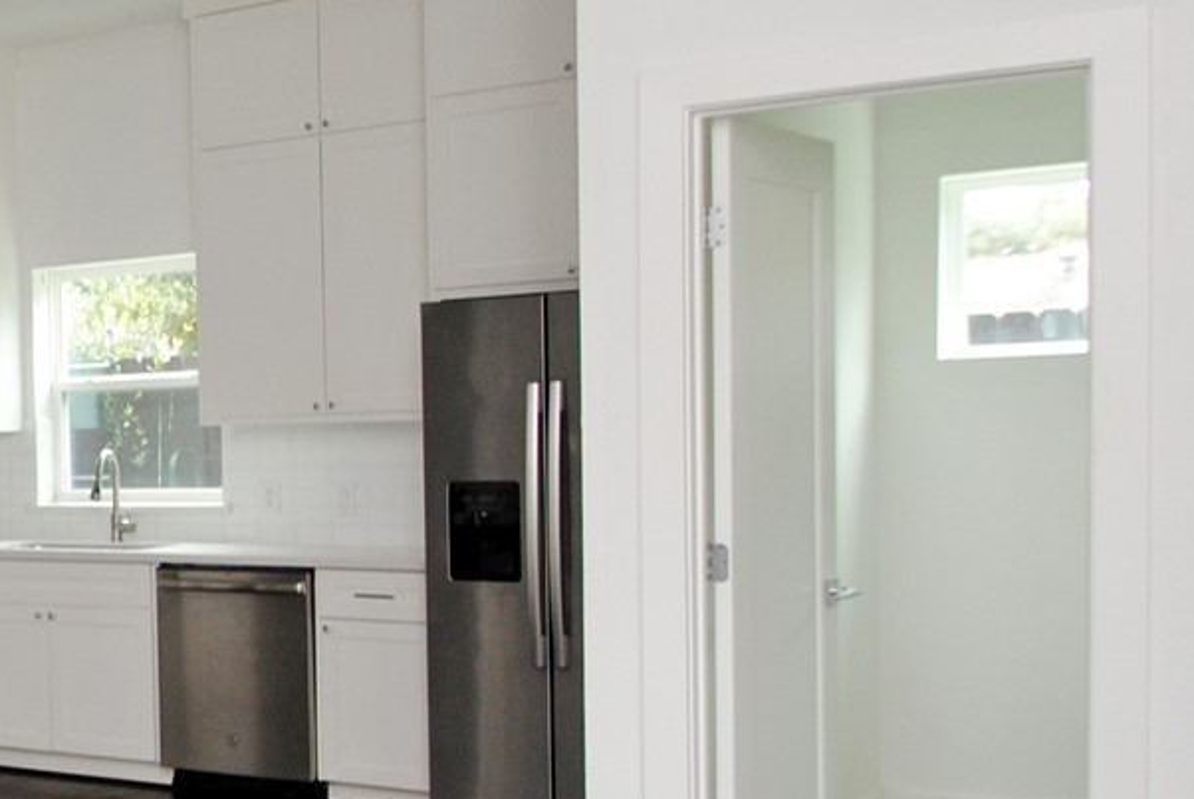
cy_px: 470
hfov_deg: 29.9
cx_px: -330
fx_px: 1793
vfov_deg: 25.1
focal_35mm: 54
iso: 200
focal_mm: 10
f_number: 4
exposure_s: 1/60
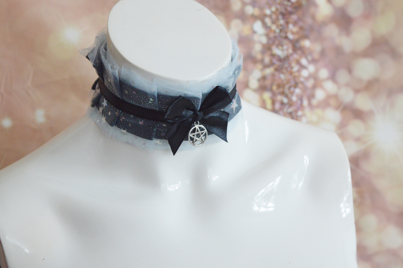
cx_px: 202
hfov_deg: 28.1
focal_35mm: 72
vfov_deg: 18.9
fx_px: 805
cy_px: 134
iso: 1100
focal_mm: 48
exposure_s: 1/80
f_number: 5.3
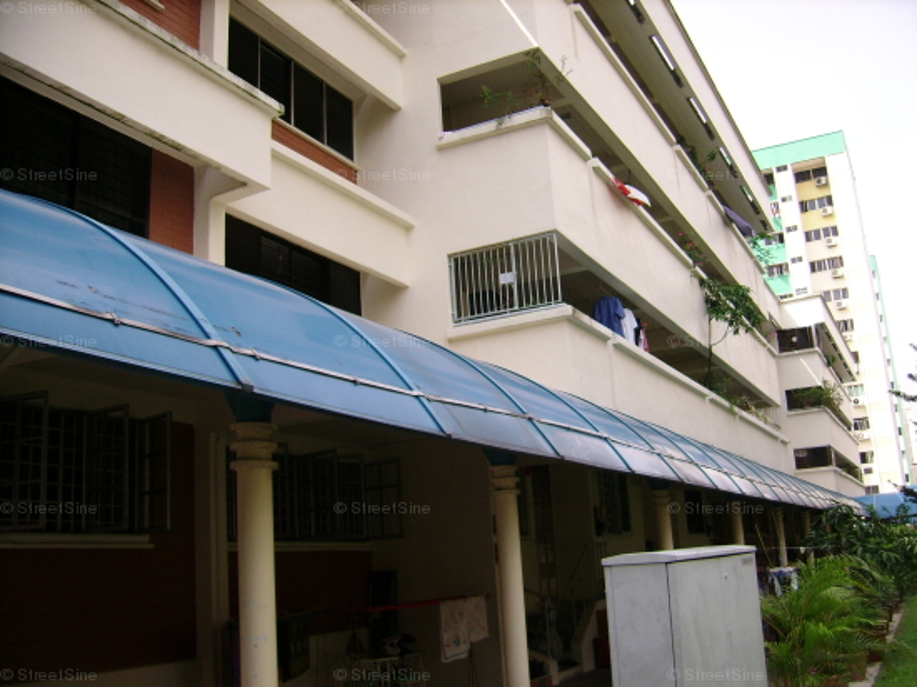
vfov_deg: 40.7
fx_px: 927
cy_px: 344
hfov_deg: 52.6
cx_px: 458
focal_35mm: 35
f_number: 2.8
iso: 50
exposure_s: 1/706
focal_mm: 5.95
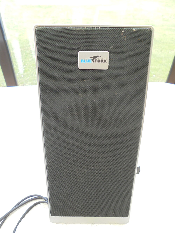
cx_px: 88
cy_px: 116
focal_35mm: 26
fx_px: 175
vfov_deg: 67.3
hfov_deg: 53.1
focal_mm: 4.6
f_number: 3.5
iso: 100
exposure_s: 1/40
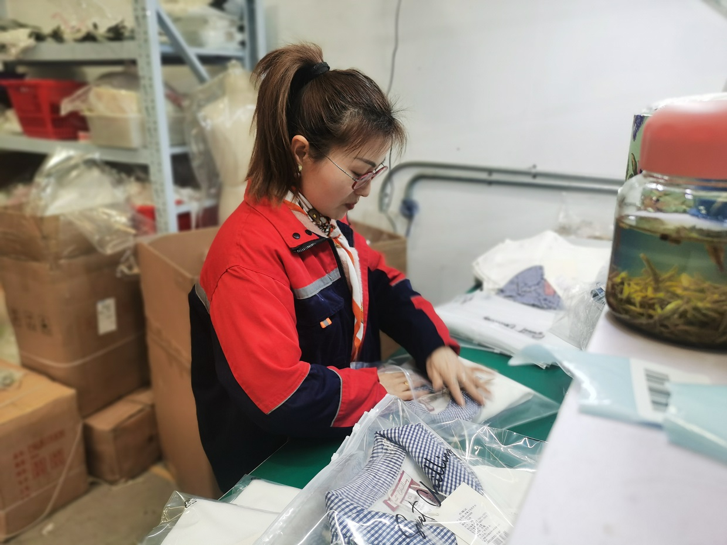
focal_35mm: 27
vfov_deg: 51.4
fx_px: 567
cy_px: 272
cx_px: 364
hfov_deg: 65.3
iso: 125
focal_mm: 5.58
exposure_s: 1/50
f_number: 1.8
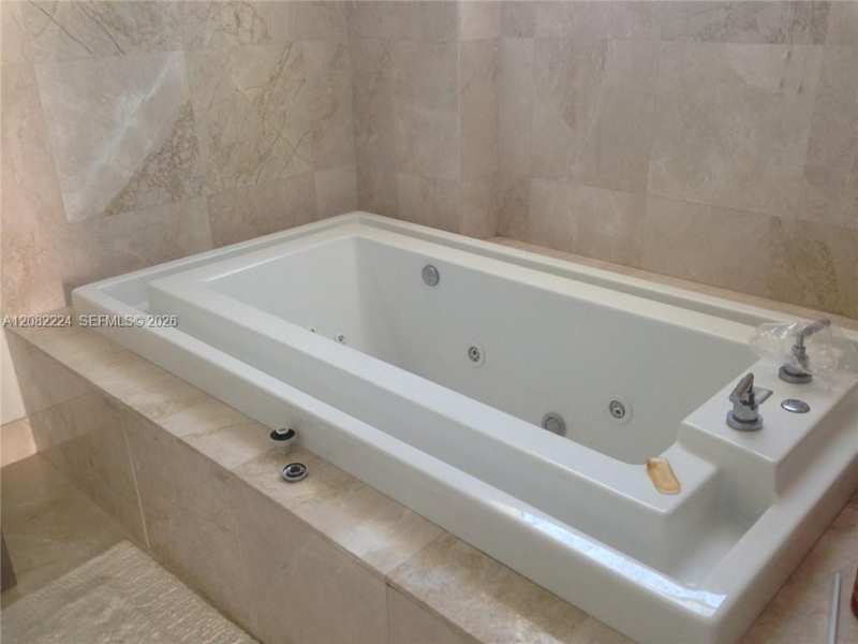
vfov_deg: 42.9
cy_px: 322
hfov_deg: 55.4
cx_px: 429
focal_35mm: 33
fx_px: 818
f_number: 2.4
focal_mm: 4.12
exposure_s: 1/30
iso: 50
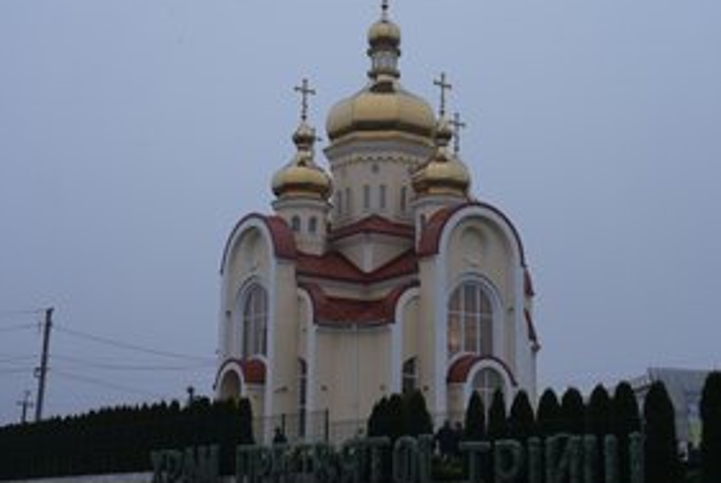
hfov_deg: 31.4
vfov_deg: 21.3
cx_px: 380
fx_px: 1283
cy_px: 202
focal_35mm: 64
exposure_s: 1/160
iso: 125
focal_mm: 45
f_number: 4
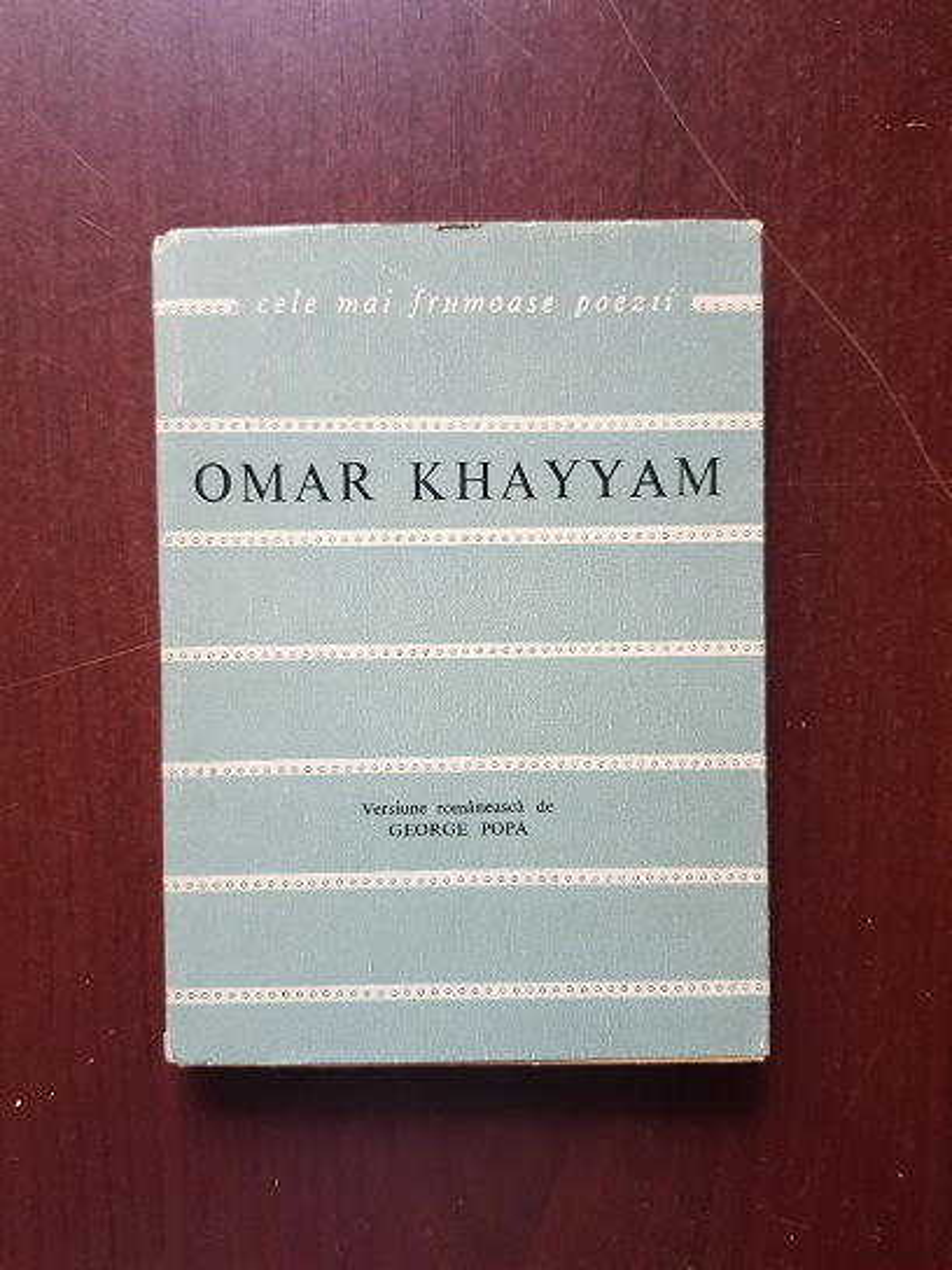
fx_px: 953
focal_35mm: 26
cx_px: 476
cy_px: 635
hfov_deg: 53.1
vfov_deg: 67.3
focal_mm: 4.3
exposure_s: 1/20
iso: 200
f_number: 1.7
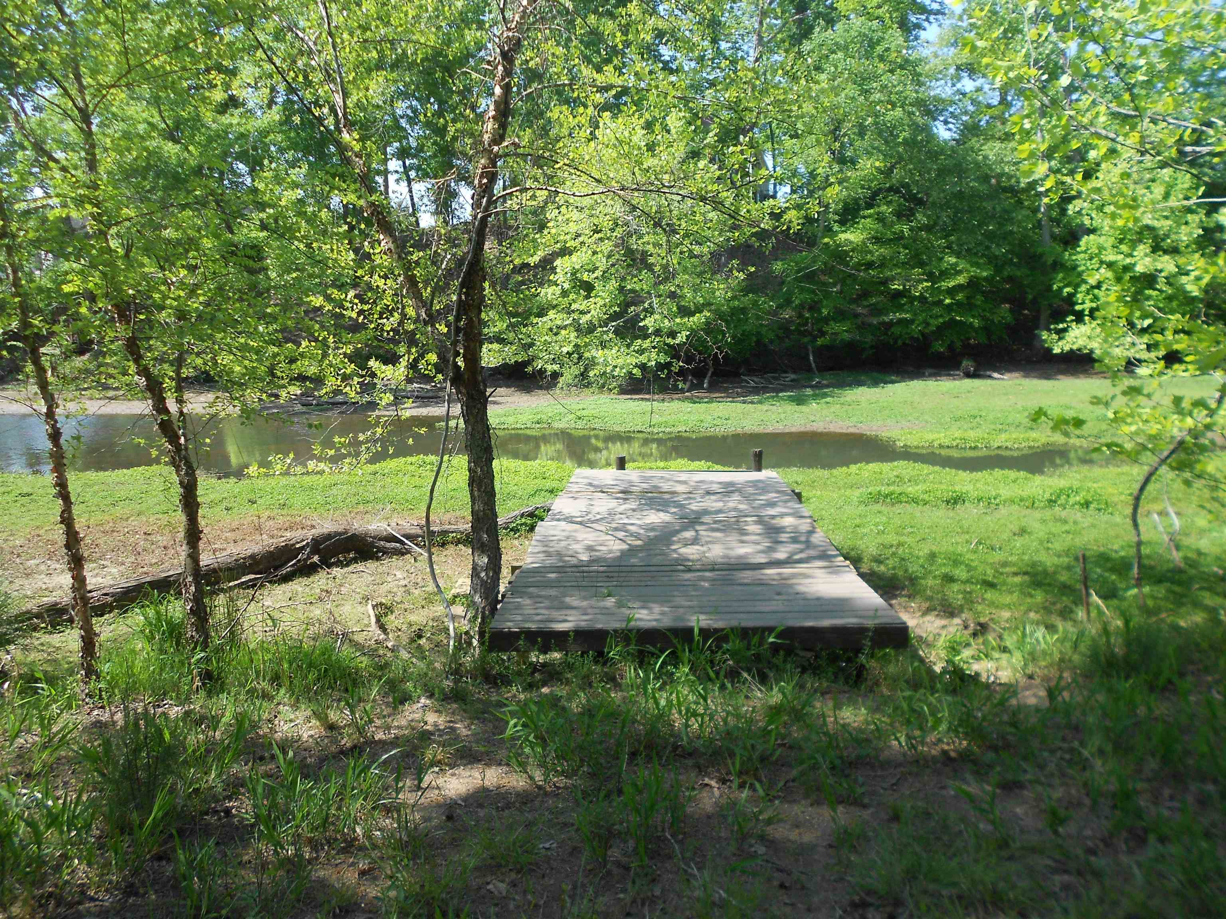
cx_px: 613
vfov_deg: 53.1
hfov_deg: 67.3
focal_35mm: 26
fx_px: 921
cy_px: 460
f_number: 3.2
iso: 80
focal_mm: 4.6
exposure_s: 1/320
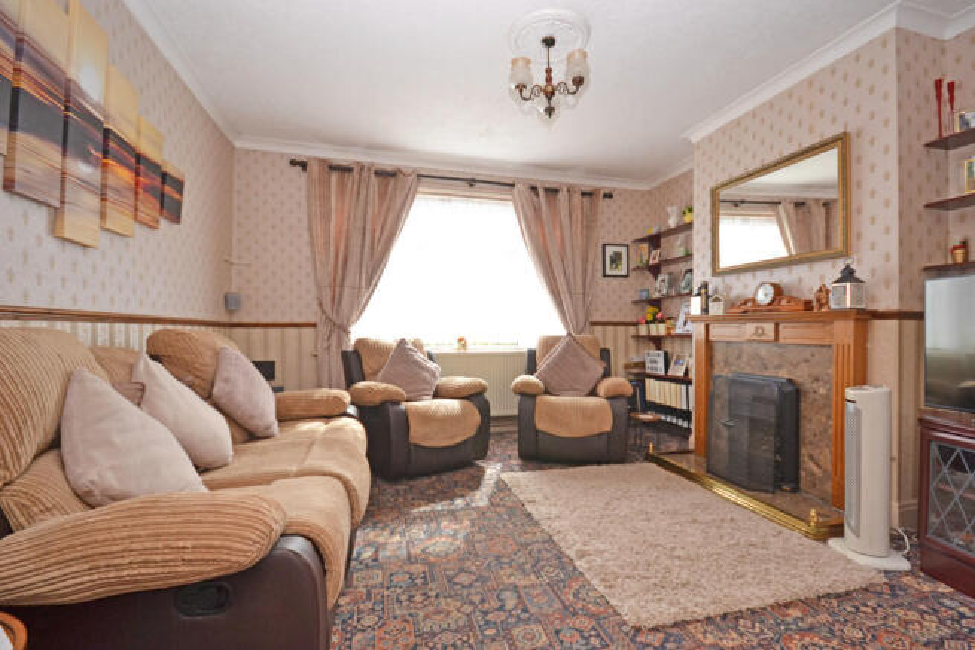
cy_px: 325
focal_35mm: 15
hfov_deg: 100.4
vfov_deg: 77.4
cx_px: 488
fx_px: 406
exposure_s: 1/100
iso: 400
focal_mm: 10
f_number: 5.6
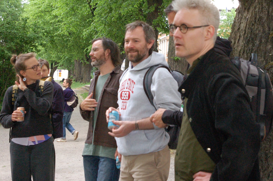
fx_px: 599
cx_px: 149
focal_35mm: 79
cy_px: 58
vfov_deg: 17.2
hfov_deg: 25.7
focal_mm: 38
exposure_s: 1/125
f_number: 7.1
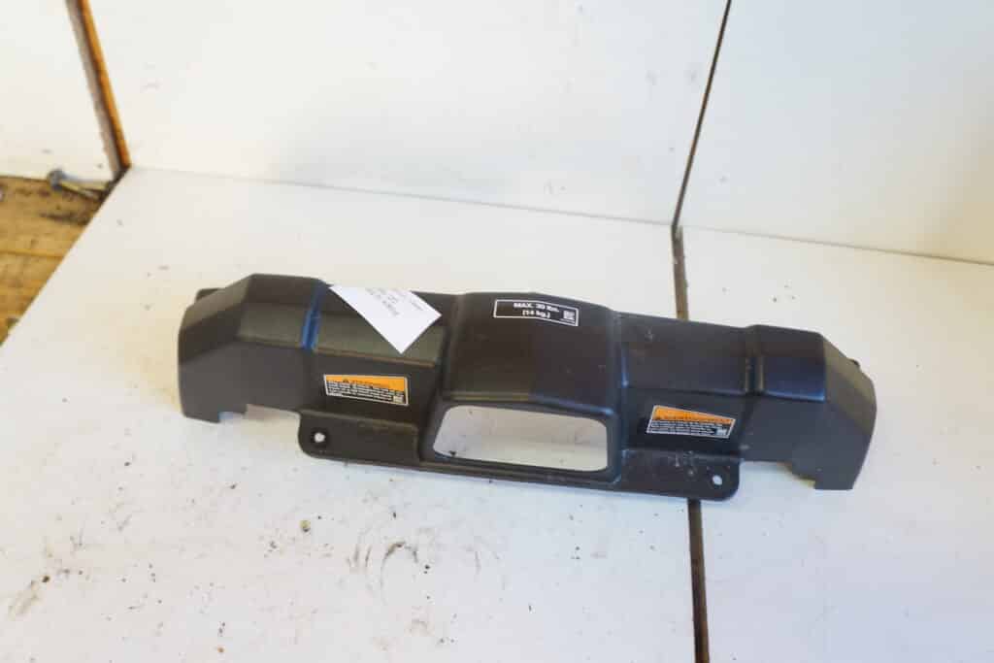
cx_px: 497
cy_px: 332
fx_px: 787
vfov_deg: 45.7
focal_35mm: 28
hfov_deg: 64.5
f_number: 3.5
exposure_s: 1/60
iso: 640
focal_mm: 19
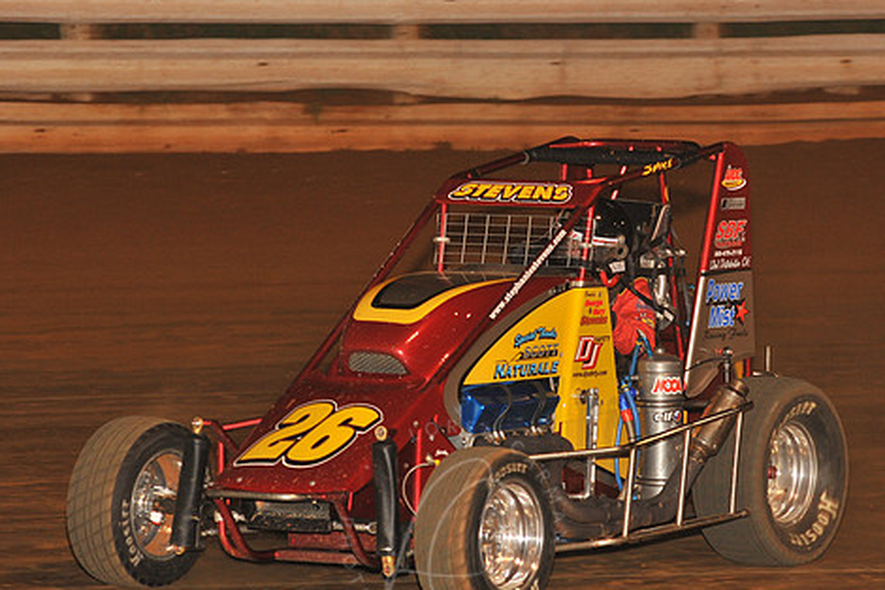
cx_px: 452
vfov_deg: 7.7
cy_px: 359
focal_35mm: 179
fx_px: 4399
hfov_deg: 11.5
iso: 1000
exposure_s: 1/320
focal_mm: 145
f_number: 6.3
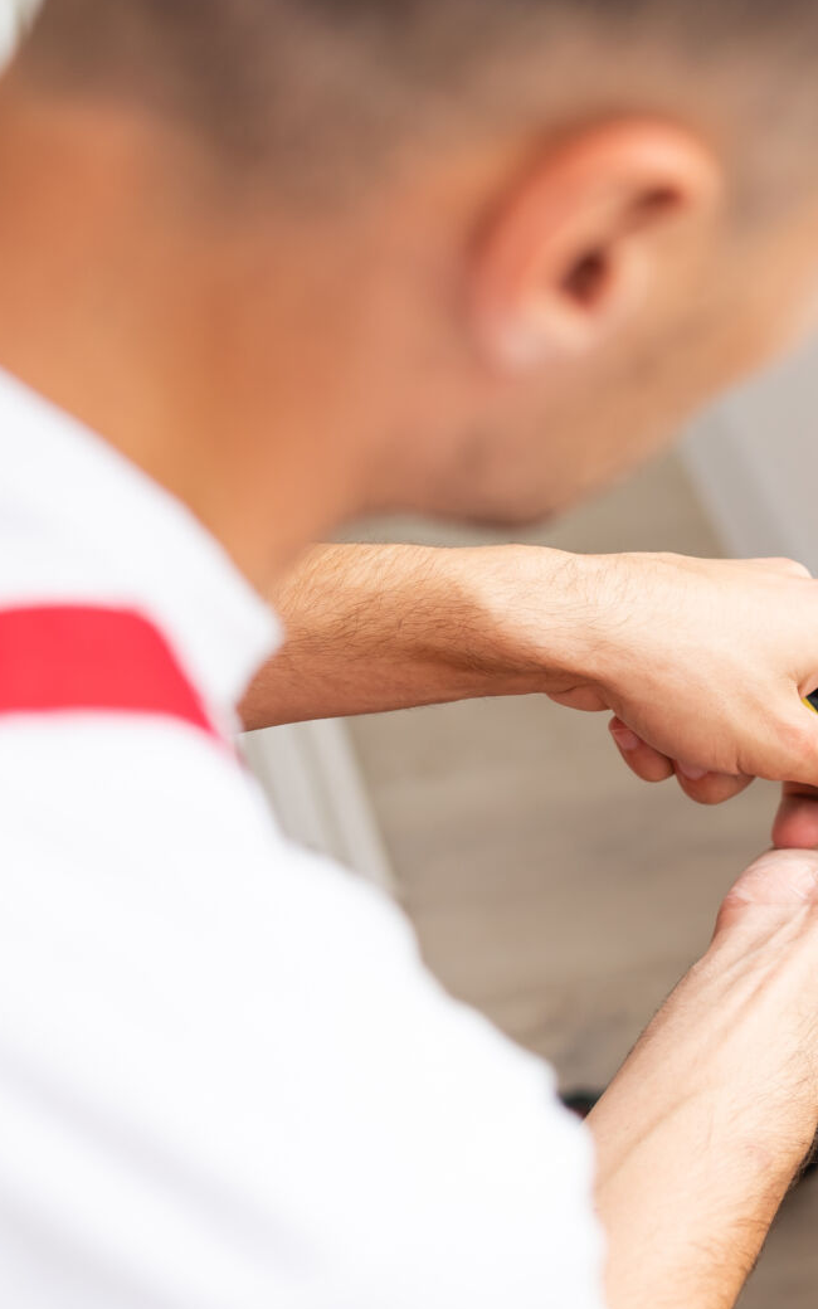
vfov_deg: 21.2
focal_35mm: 98
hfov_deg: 13.3
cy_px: 703
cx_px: 637
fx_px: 3496
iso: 100
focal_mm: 50
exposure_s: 1/125
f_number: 2.8
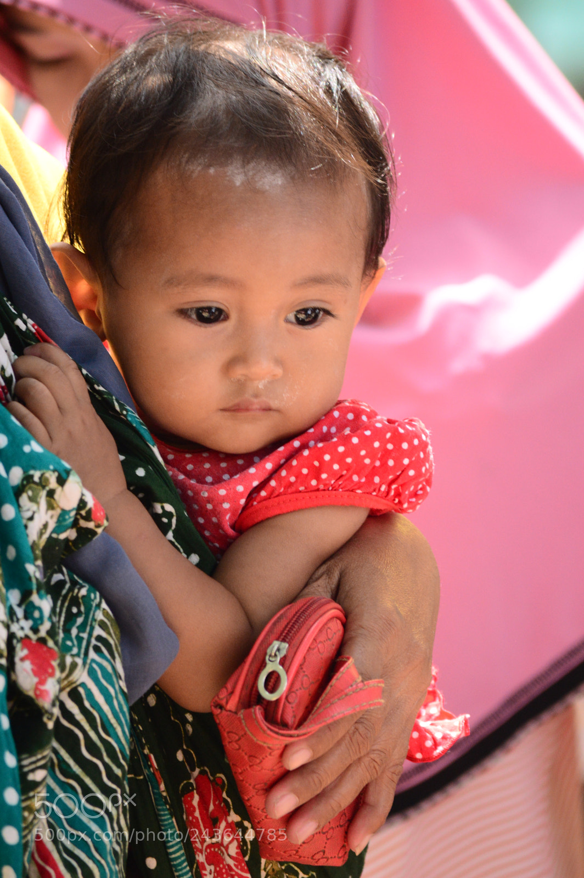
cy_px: 439
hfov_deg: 3.0
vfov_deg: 4.6
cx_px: 292
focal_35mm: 450
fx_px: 10968
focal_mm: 300
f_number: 5.6
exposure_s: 1/500
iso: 800
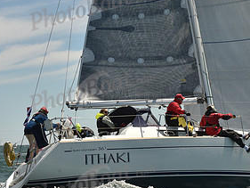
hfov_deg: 14.1
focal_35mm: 139
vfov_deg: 10.7
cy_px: 123
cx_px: 202
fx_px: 1004
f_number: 13
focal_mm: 70
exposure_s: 1/800
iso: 320
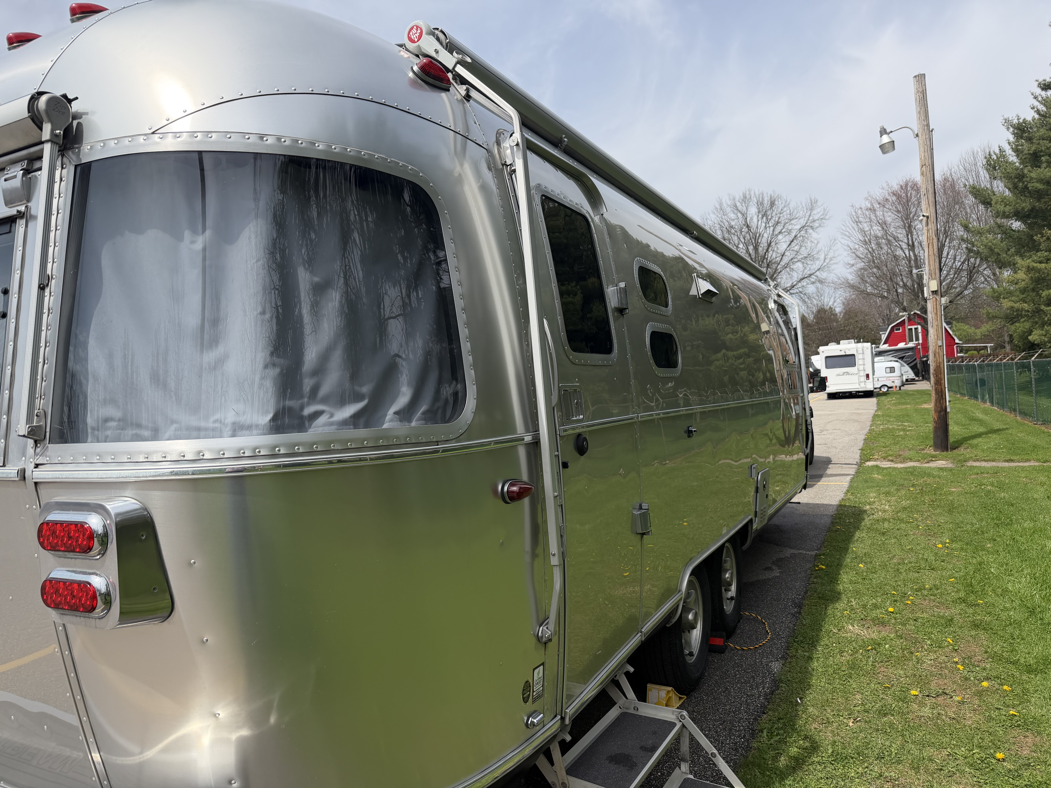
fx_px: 729
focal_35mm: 24
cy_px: 394
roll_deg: +4.4
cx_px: 526
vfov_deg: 56.8
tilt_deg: -1.0
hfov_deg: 71.6
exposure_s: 1/4975
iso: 100
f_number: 1.78
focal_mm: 6.76
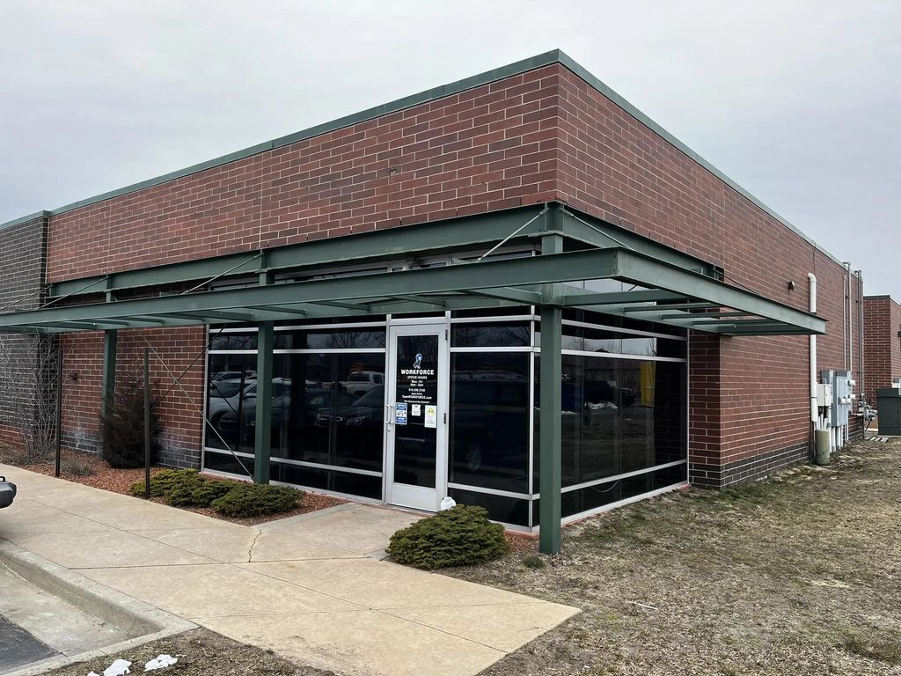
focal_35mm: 26
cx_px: 450
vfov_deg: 53.1
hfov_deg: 67.3
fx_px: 677
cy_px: 338
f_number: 1.6
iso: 50
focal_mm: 5.1
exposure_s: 1/539
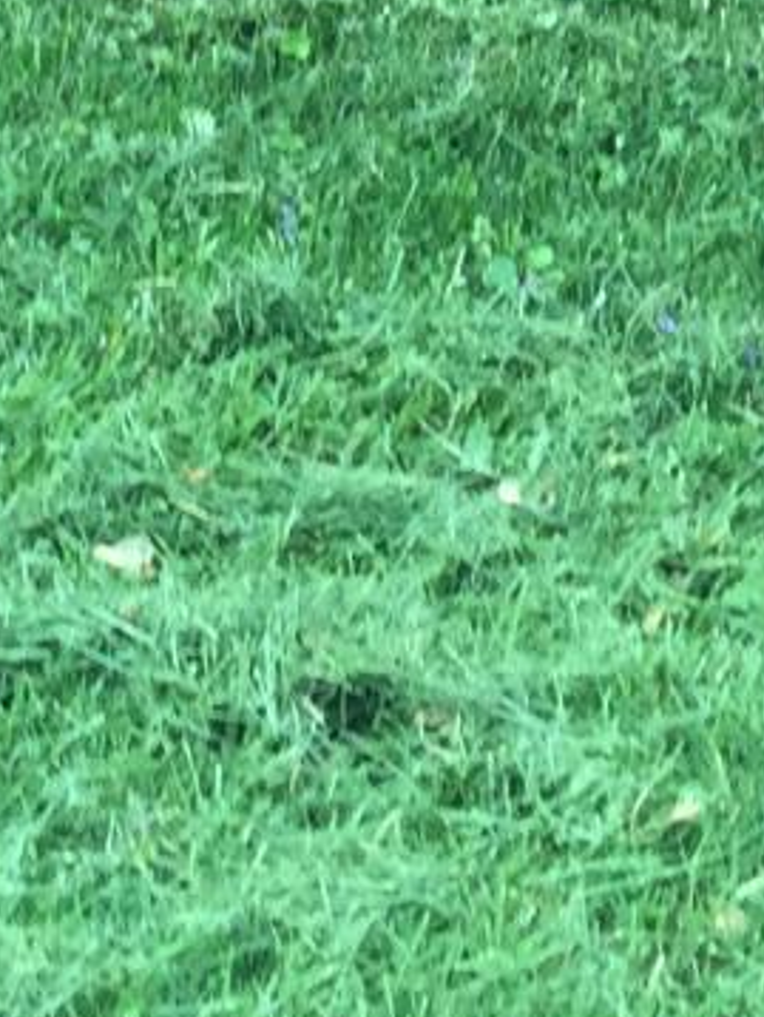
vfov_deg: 10.6
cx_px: -80
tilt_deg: -9.1
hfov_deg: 9.1
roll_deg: +3.2
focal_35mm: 162
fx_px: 4762
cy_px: -1327
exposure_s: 1/100
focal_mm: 4.15
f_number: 2.2
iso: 32
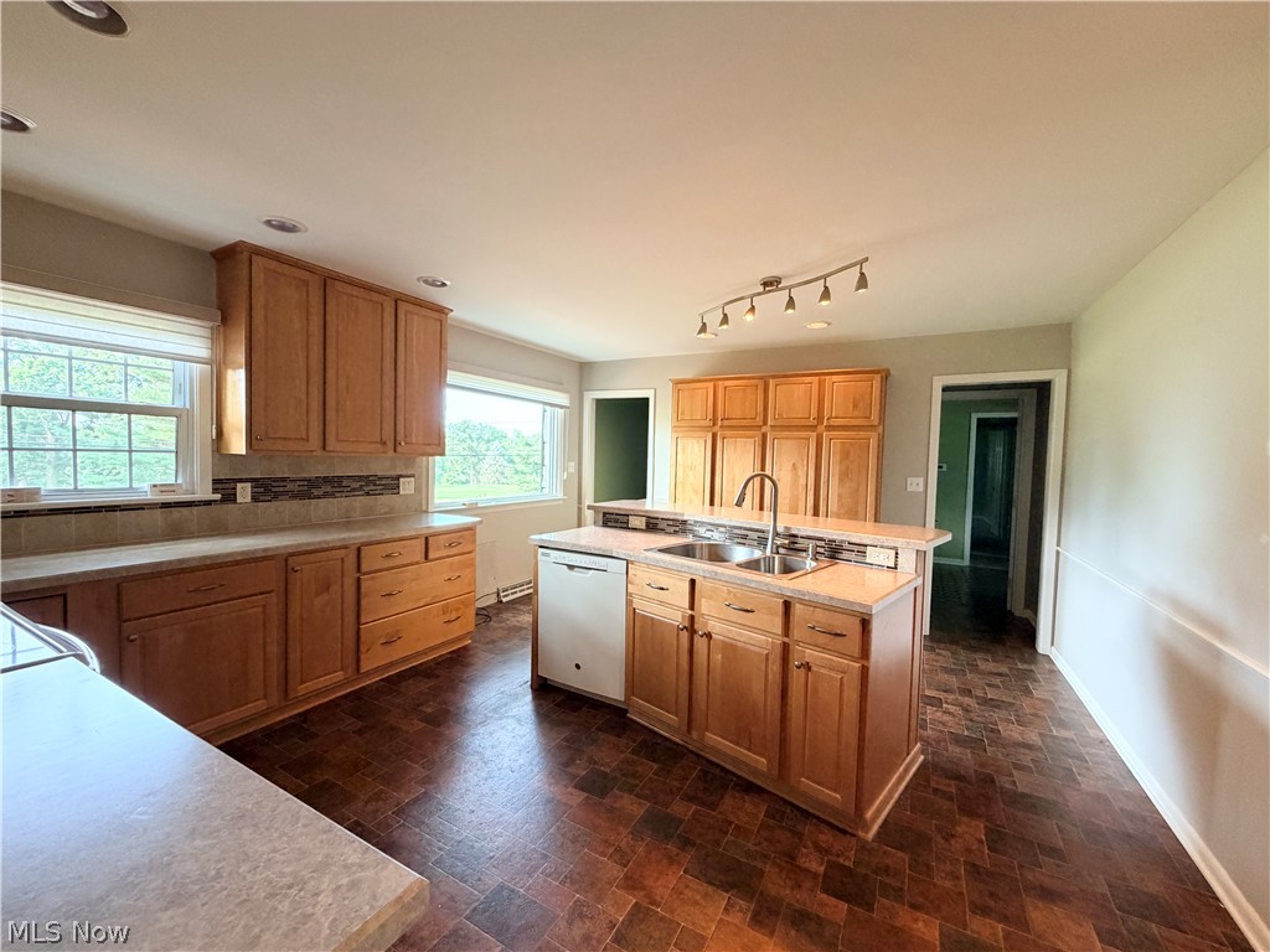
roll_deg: -0.7
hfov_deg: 102.1
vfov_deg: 85.7
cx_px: 635
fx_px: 514
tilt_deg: -1.4
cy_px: 476
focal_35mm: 14
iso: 320
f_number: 2.2
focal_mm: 2.22
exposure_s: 1/60
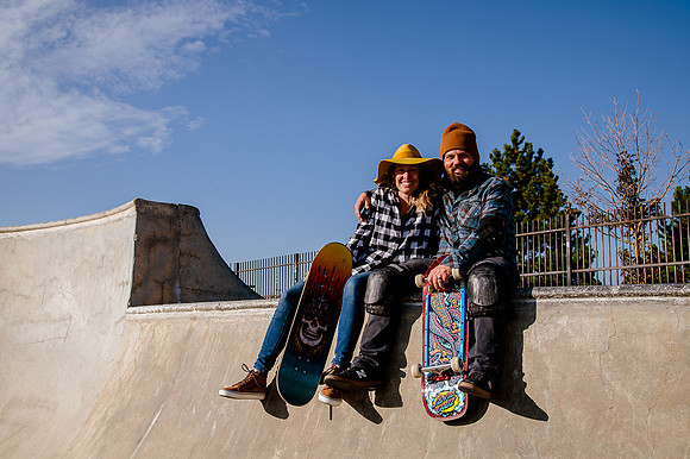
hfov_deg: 50.4
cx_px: 345
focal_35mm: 38
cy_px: 230
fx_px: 733
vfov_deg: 34.8
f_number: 8
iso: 200
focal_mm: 38
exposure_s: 1/640
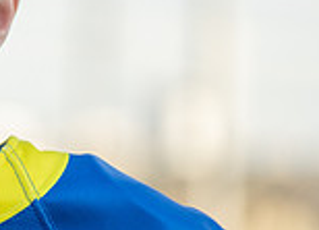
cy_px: 140
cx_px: -141
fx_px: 4408
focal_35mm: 485
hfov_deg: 4.1
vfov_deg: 3.0
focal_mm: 118
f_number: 2.8
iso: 100
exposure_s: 1/500
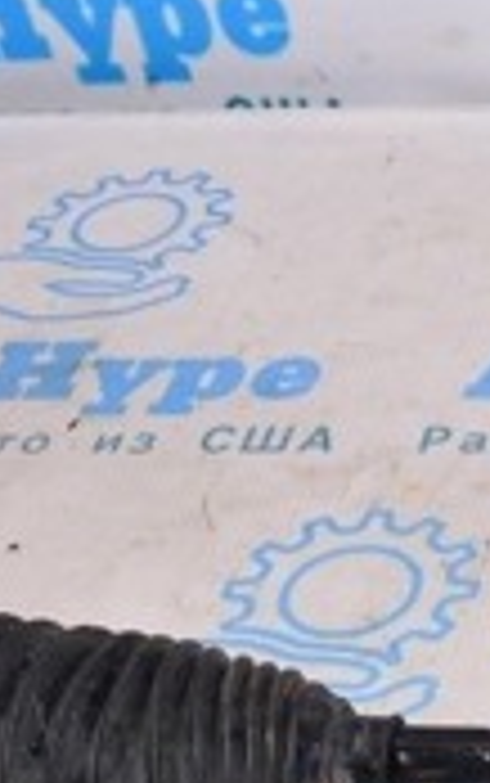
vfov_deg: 20.0
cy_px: 763
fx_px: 2154
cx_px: 926
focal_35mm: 101
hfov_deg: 11.8
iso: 1600
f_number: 8
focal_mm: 18
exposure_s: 1/200
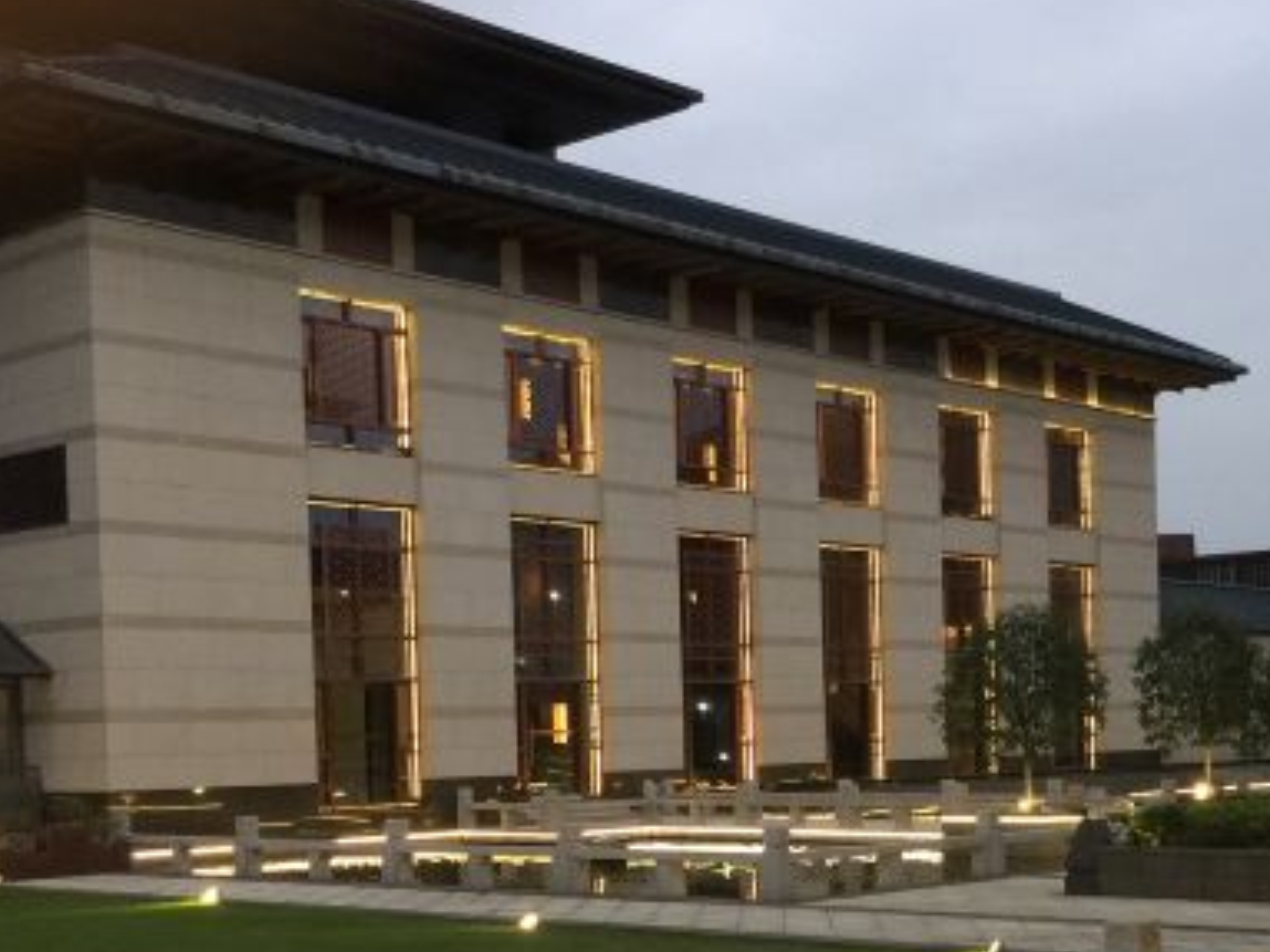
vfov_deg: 26.8
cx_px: 1074
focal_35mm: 53
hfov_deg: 34.7
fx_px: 1944
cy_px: 798
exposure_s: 1/33
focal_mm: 4.15
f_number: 2.2
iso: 80
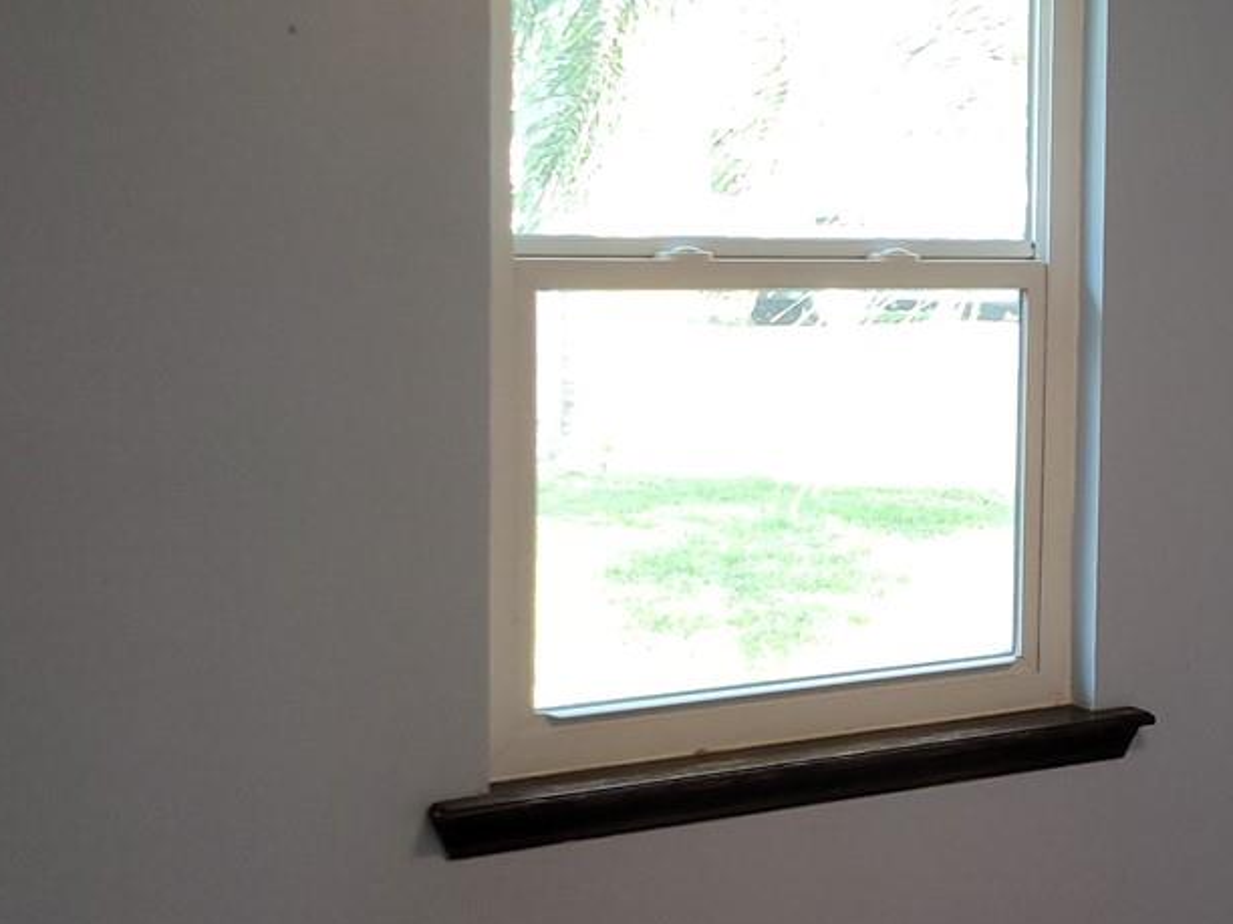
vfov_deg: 21.6
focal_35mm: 68
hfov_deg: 26.6
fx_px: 2422
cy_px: 368
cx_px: 1299
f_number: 1.8
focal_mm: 5.4
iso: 80
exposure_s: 1/120
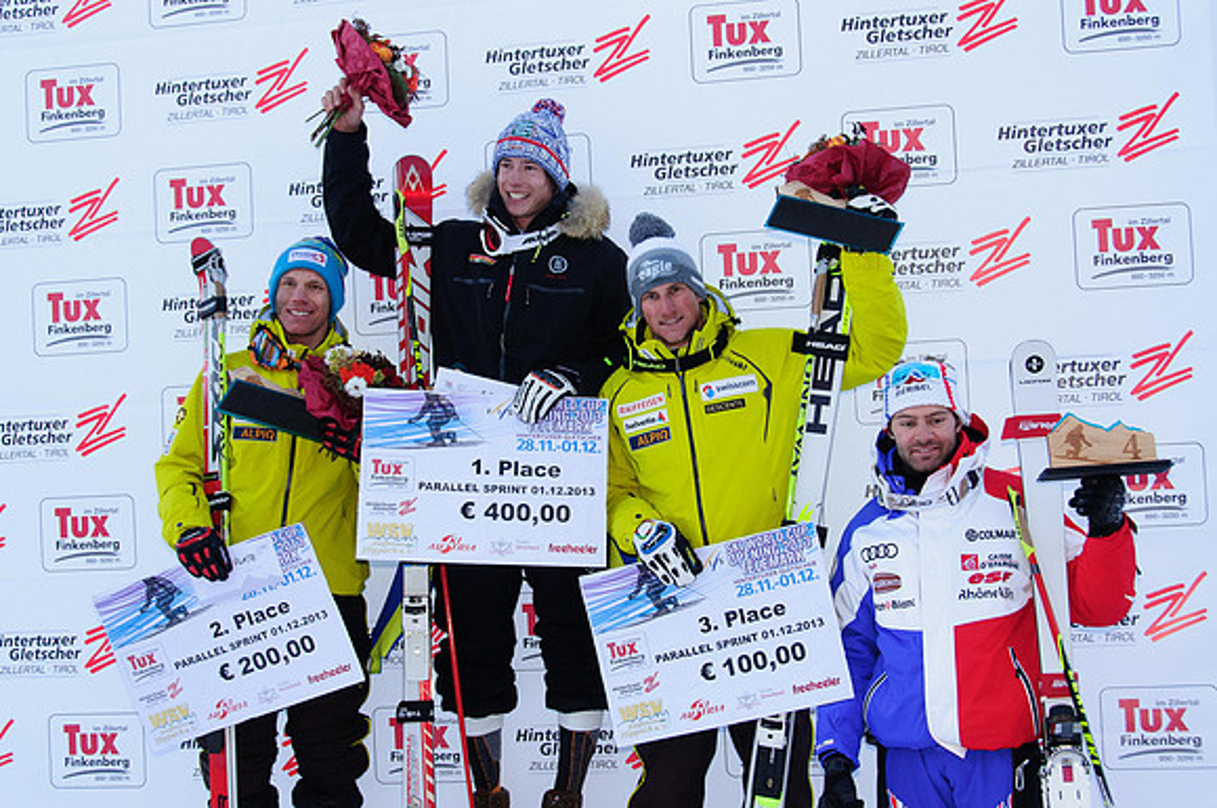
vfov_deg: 23.7
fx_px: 1924
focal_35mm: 57
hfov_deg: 35.1
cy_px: 404
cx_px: 608
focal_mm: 38
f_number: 8
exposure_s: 1/250
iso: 800
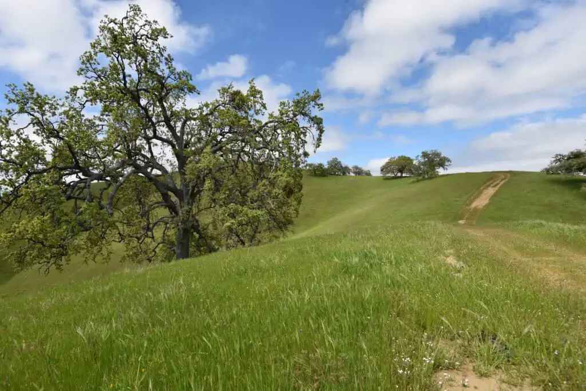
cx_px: 293
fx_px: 277
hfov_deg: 93.2
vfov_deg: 70.5
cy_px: 196
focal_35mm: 17
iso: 200
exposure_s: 1/400
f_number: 10
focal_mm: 17
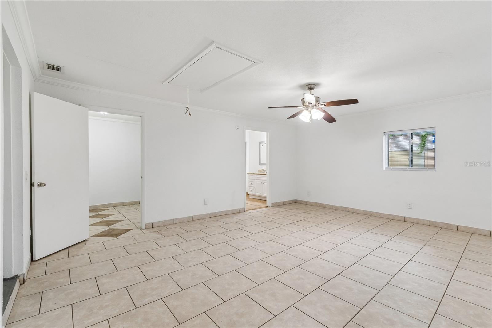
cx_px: 246
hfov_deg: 100.4
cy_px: 164
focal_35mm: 15
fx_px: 205
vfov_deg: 77.3
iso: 100
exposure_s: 1/2.5
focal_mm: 10
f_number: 7.1
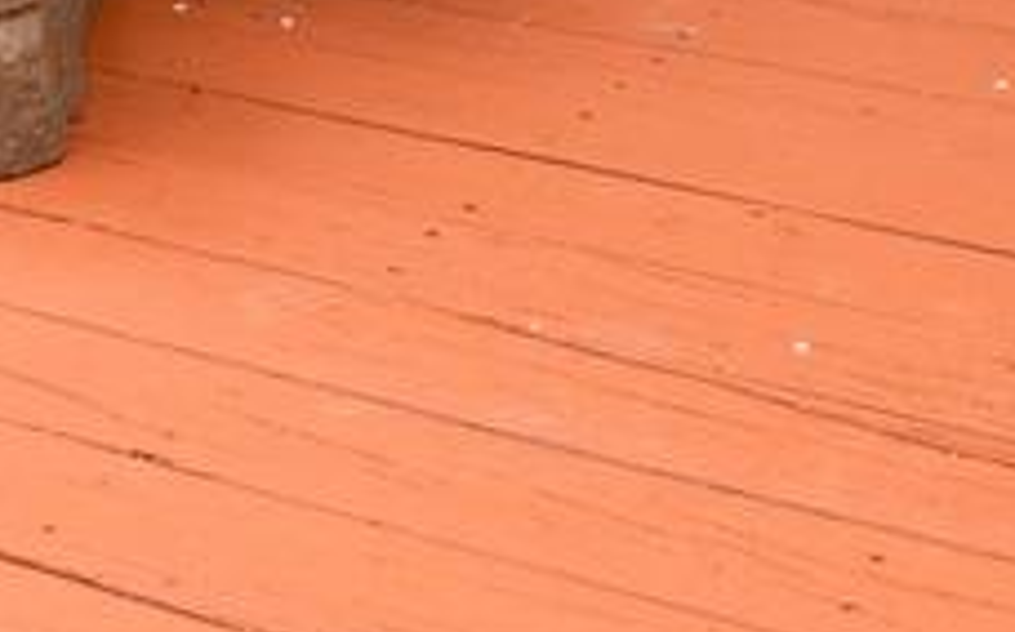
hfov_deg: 20.2
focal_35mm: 103
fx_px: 2846
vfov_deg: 10.3
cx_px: 601
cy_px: -1046
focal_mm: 16
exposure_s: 1/400
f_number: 8
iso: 400
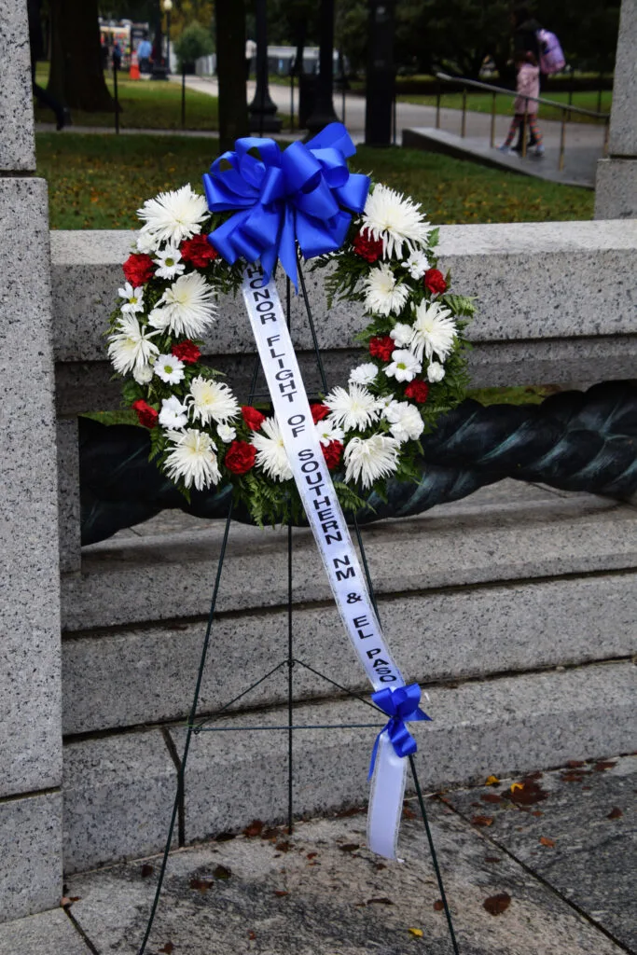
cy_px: 478
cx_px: 318
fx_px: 1592
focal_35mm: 60
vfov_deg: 33.4
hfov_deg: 22.6
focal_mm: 40
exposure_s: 1/125
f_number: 5.6
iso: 400
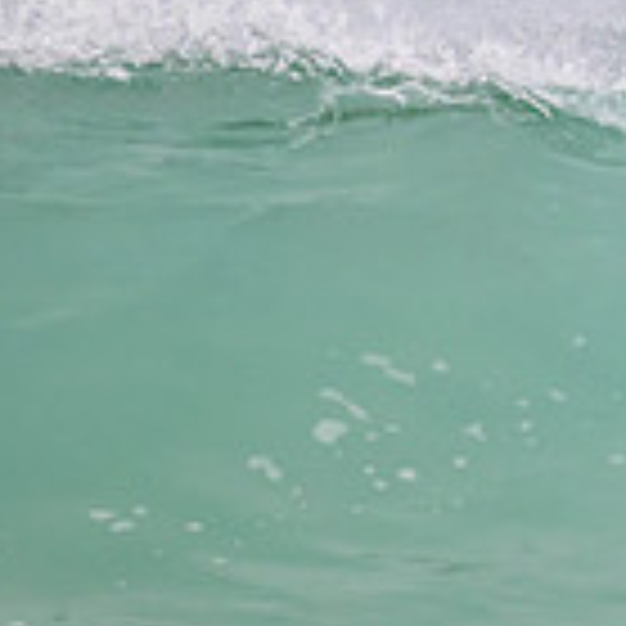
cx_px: 1216
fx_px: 58045
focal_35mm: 2837
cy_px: 376
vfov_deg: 0.6
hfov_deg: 0.6
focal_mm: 800
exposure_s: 1/2000
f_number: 11
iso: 1600
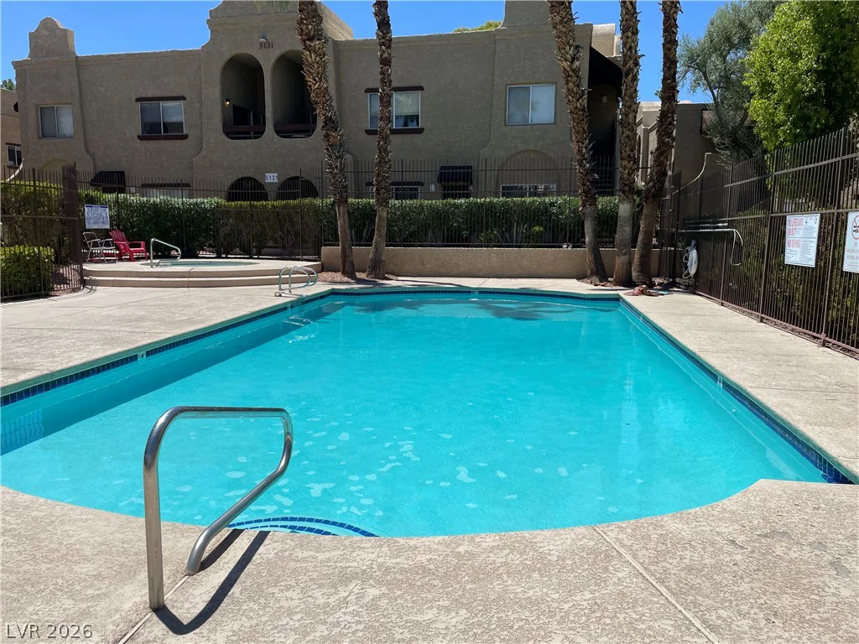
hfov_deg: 67.3
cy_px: 322
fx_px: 645
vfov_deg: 53.1
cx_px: 430
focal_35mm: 26
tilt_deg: -9.2
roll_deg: -1.1
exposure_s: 1/6135
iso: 32
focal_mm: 4.2
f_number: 1.6
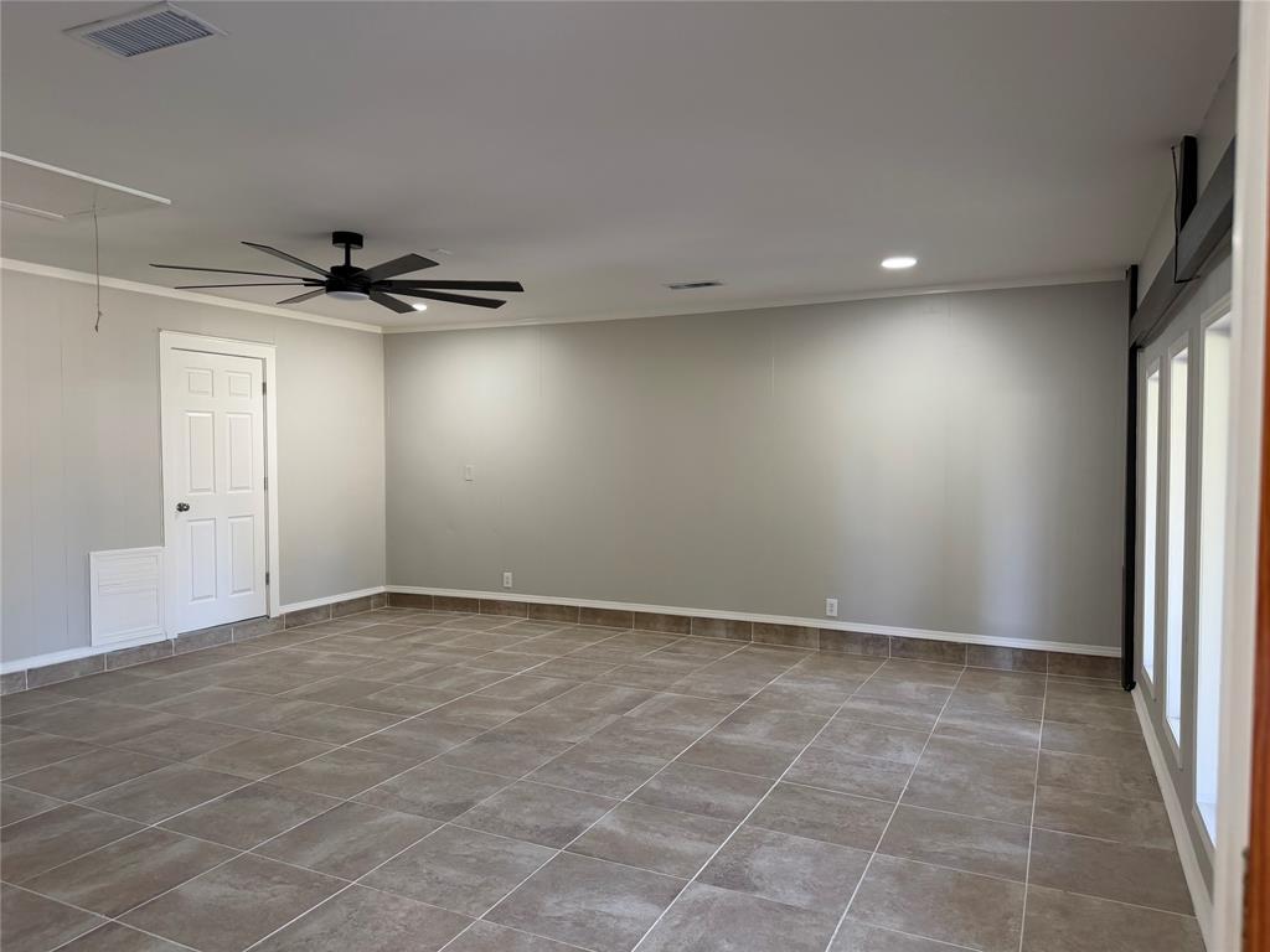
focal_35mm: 24
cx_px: 635
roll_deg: -0.2
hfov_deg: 71.6
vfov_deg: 56.8
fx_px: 881
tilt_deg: -2.0
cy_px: 476
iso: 160
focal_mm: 6.76
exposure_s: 1/121
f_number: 1.78
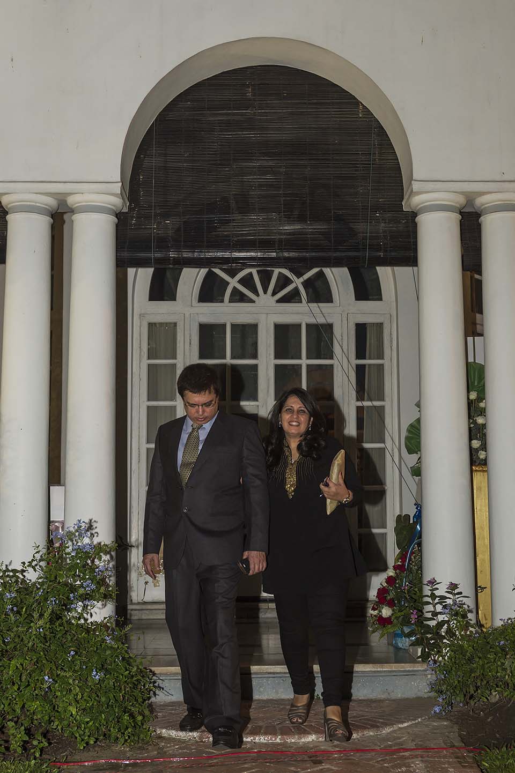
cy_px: 386
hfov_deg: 41.1
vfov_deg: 58.7
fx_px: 687
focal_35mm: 32
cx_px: 258
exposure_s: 1/60
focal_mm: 32
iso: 400
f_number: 5
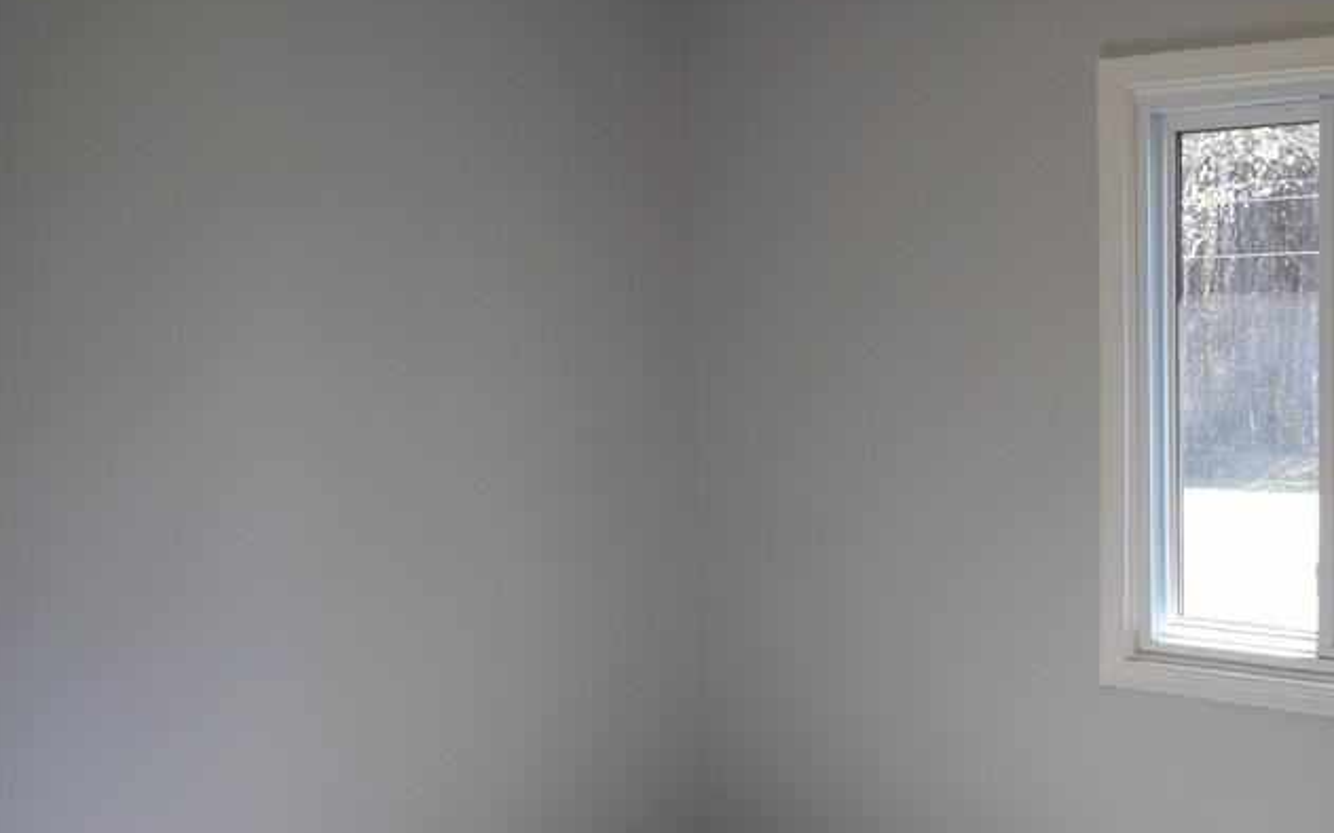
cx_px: 1066
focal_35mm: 43
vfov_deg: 29.8
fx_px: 1563
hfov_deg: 44.0
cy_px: 478
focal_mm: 4.5
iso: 80
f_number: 3.7
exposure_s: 1/30
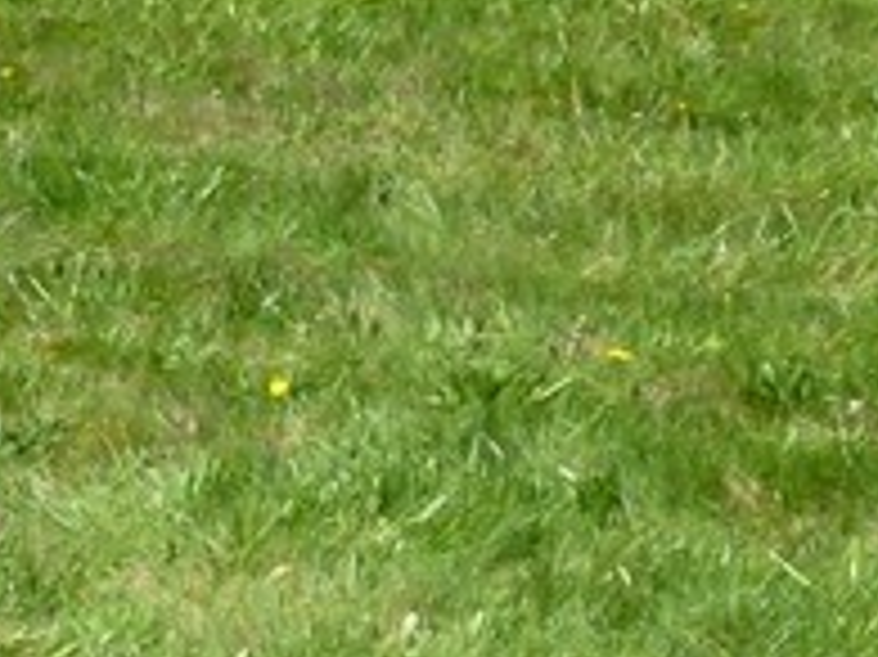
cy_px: -621
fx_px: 8137
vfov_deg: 4.6
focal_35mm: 321
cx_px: 2022
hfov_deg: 6.0
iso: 100
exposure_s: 1/400
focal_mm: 10.9
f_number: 4.5
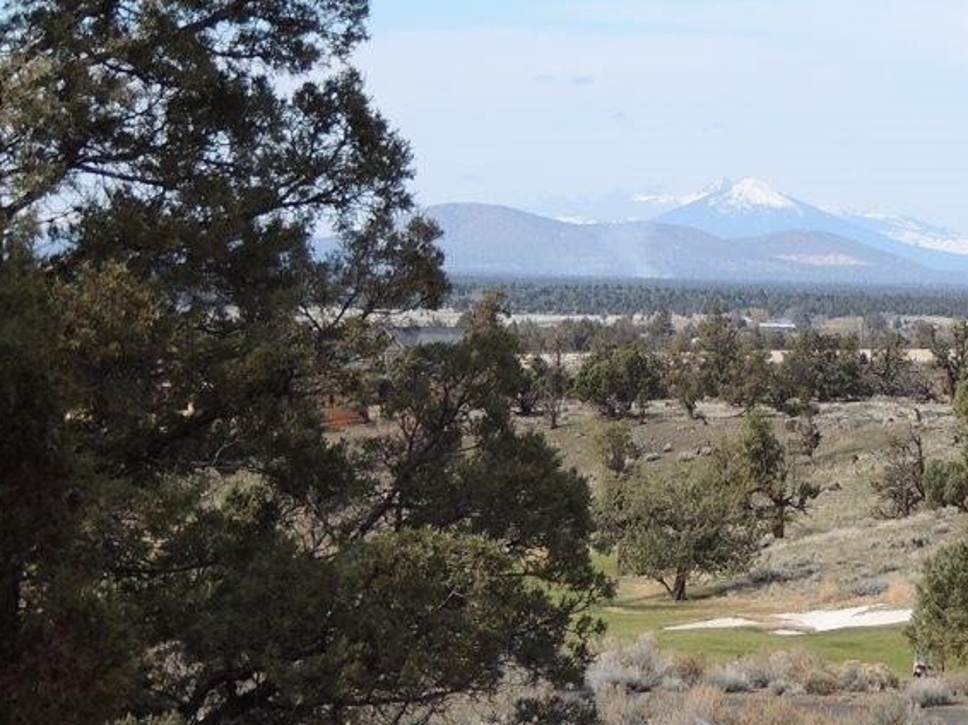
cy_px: 395
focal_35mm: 190
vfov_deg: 7.8
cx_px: 867
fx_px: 5311
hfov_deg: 10.4
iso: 100
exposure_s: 1/640
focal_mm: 18.7
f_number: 4.2
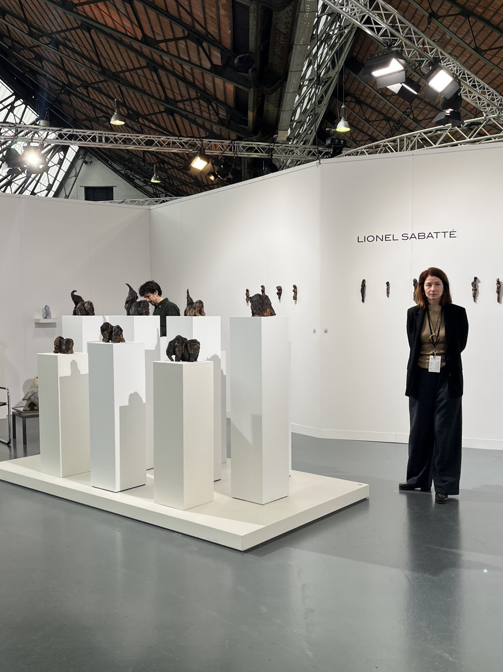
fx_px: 659
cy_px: 361
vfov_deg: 53.9
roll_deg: +0.7
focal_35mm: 34
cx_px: 252
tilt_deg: -4.9
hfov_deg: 41.8
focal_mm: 5.1
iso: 32
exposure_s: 1/122
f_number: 1.6
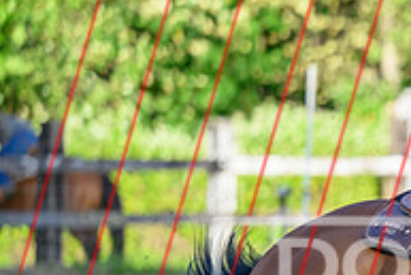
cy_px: 294
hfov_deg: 4.3
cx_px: 686
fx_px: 5450
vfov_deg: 2.9
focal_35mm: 477
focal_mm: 125
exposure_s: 1/2500
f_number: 2.8
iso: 450
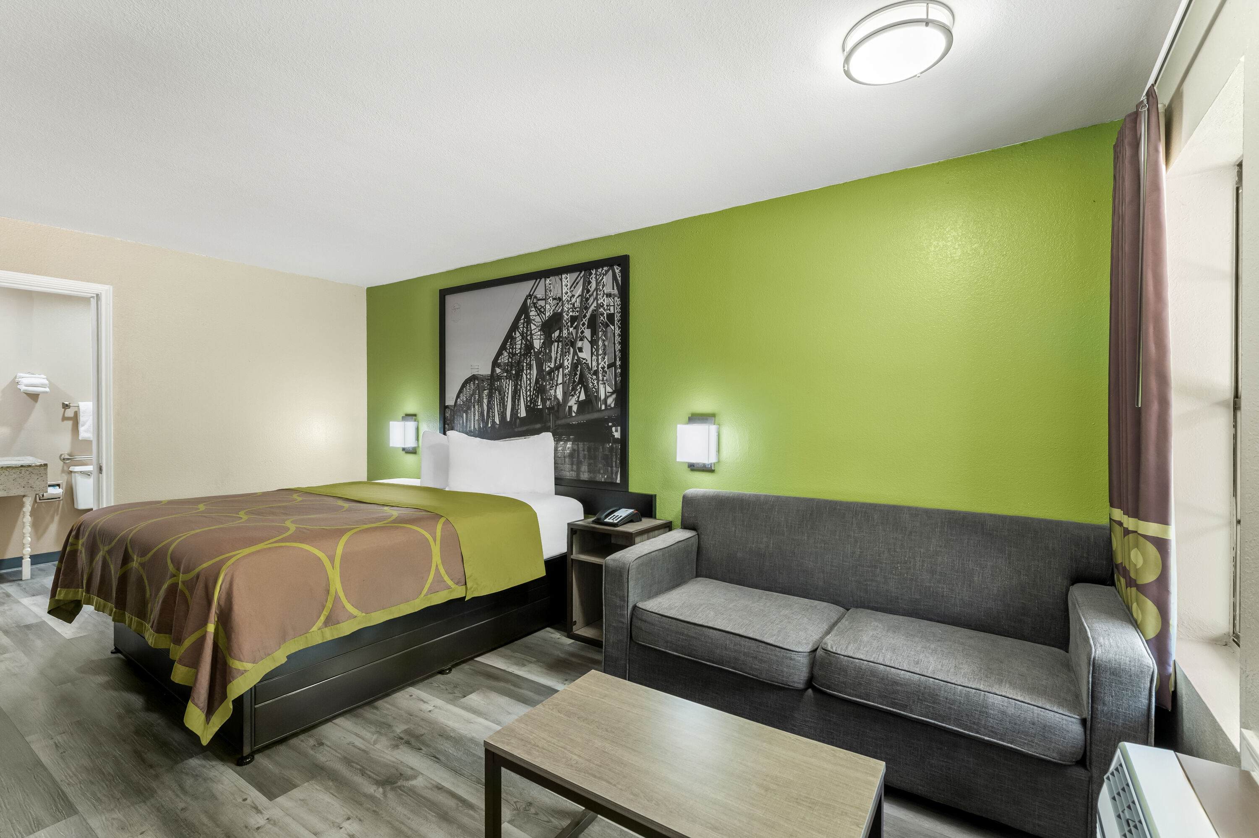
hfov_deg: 96.8
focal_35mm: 16
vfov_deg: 73.7
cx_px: 630
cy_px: 419
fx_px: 559
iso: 800
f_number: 8
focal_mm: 16
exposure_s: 1/2.5
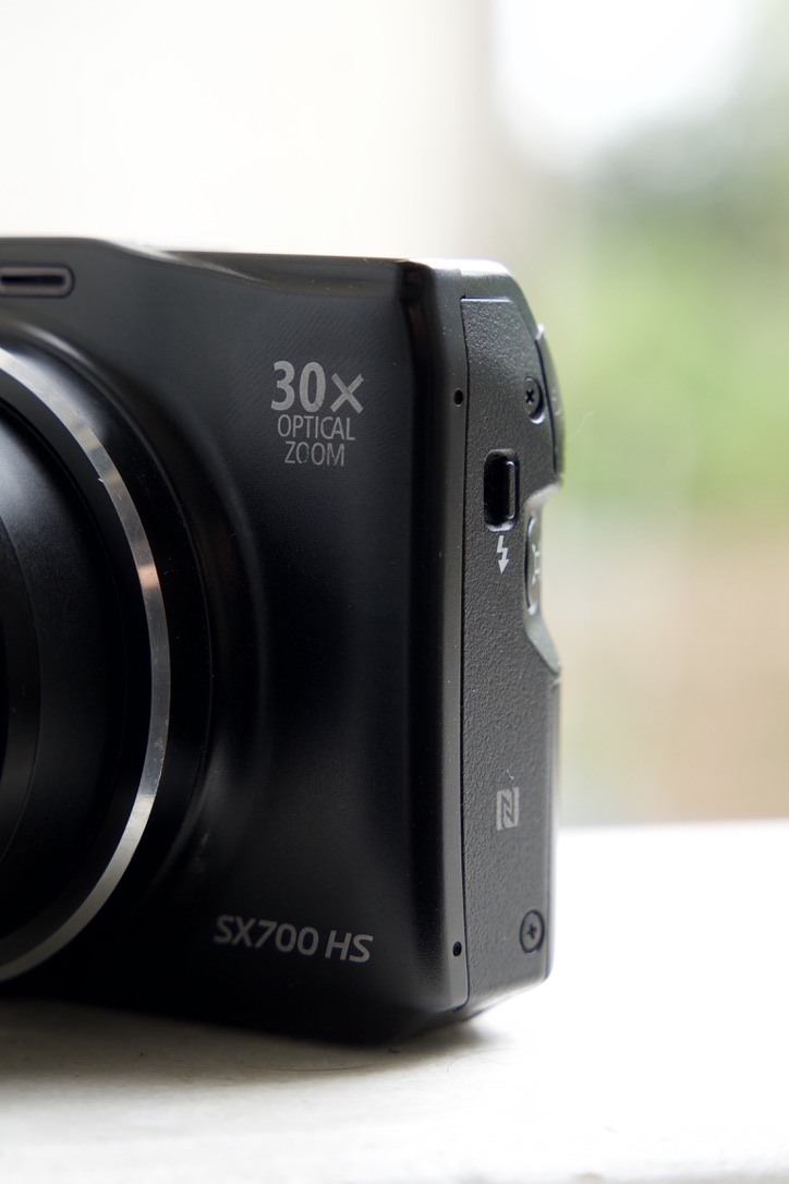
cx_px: 394
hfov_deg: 13.0
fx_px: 3452
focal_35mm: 105
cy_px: 592
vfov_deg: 19.5
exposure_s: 1/160
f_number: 6.3
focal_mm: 70
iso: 500
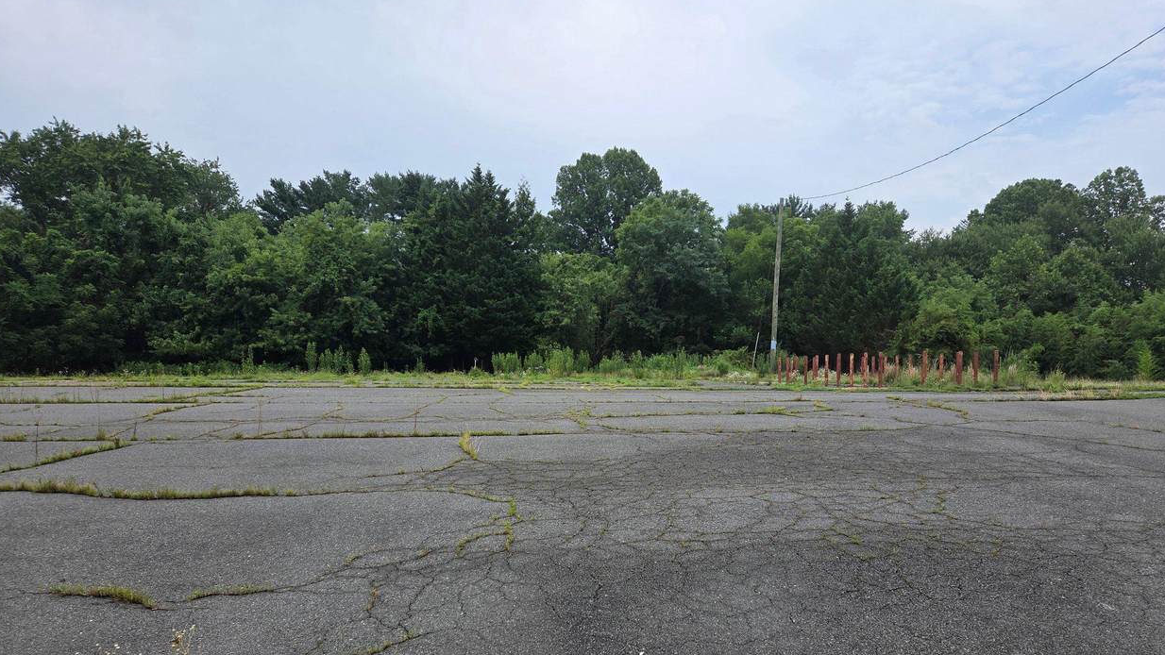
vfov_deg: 43.8
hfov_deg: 71.9
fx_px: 803
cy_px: 429
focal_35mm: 26
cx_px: 595
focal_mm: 5.4
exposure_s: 1/2430
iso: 80
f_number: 1.8
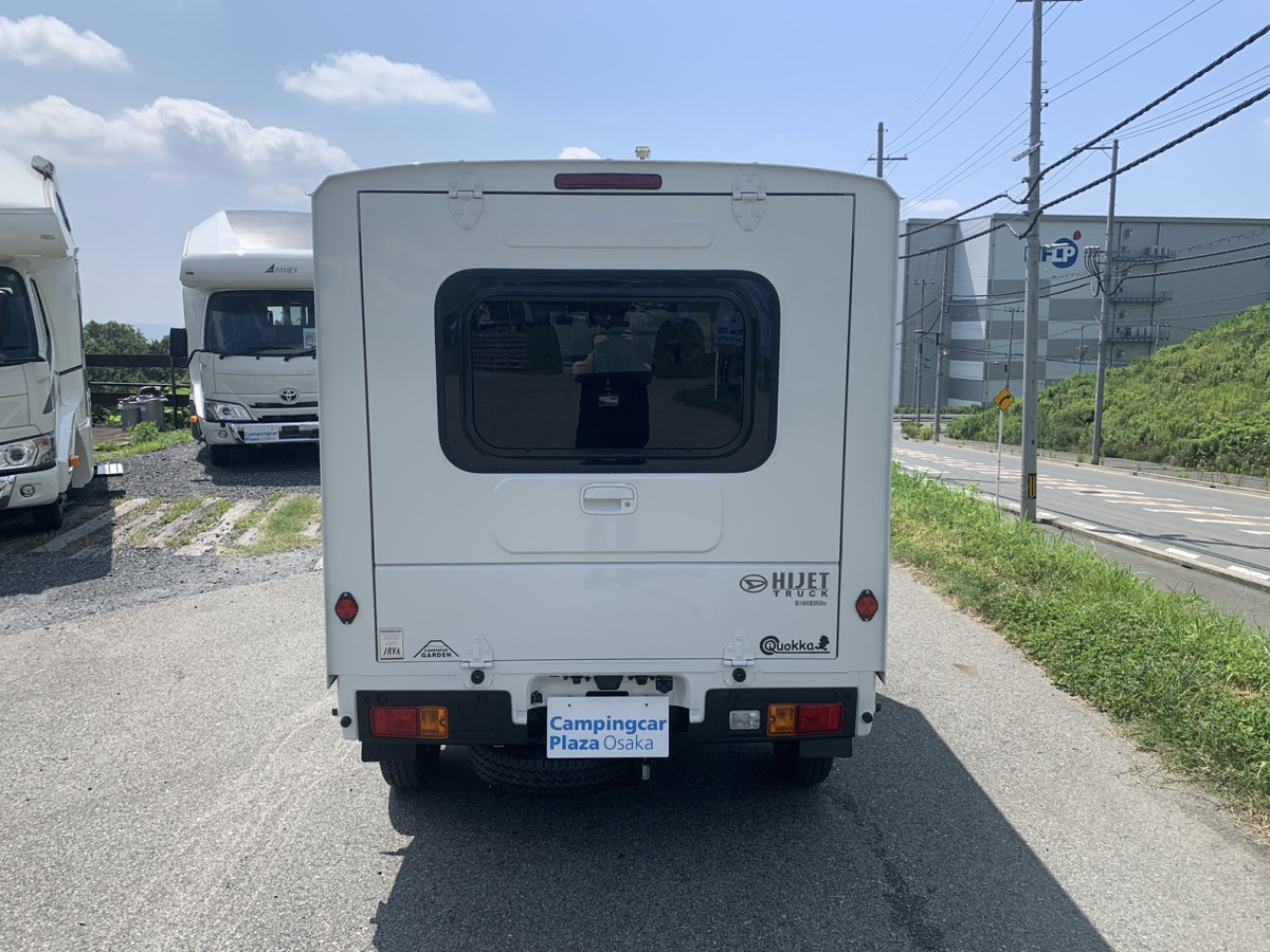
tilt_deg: -11.2
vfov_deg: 53.1
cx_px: 635
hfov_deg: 67.3
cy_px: 476
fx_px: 954
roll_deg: +0.6
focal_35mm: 26
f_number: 1.8
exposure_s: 1/2915
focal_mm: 4.25
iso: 25
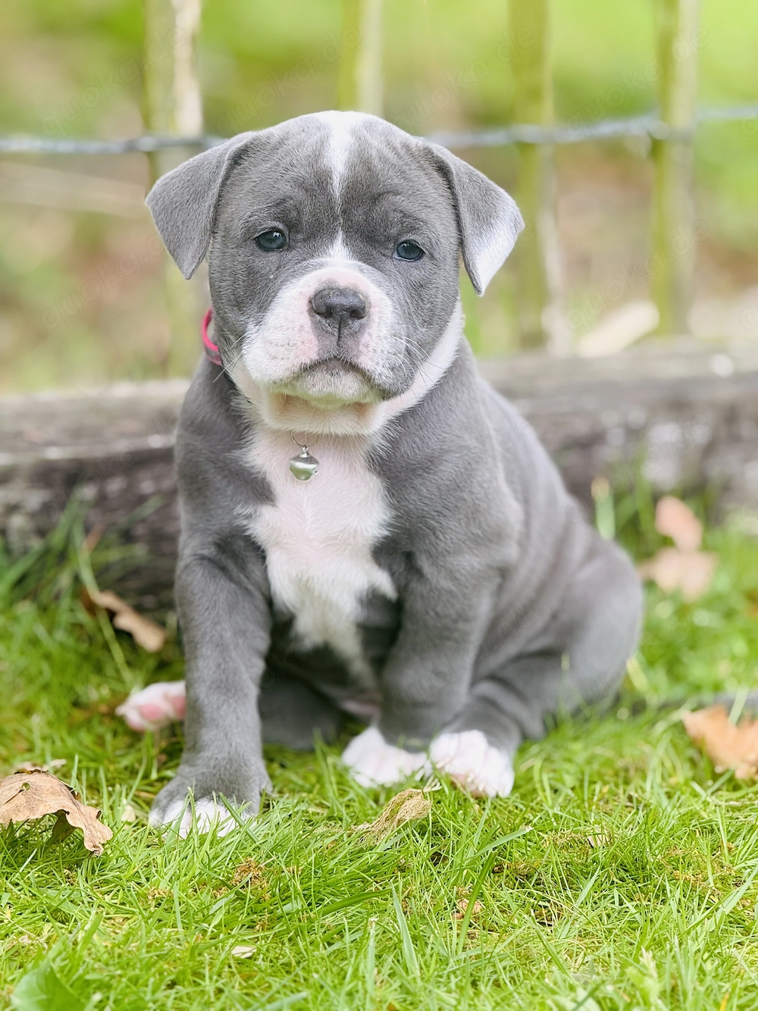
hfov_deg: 12.3
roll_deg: -2.2
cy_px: 506
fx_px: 3505
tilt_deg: -14.7
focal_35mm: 120
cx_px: 379
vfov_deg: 16.4
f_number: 2.8
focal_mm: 15.66
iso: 64
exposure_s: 1/99
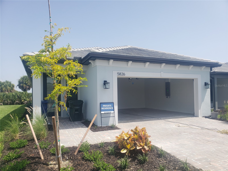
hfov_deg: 67.3
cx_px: 114
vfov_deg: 53.1
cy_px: 86
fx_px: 171
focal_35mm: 26
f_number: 2.4
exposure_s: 1/1061
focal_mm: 4.3
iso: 50
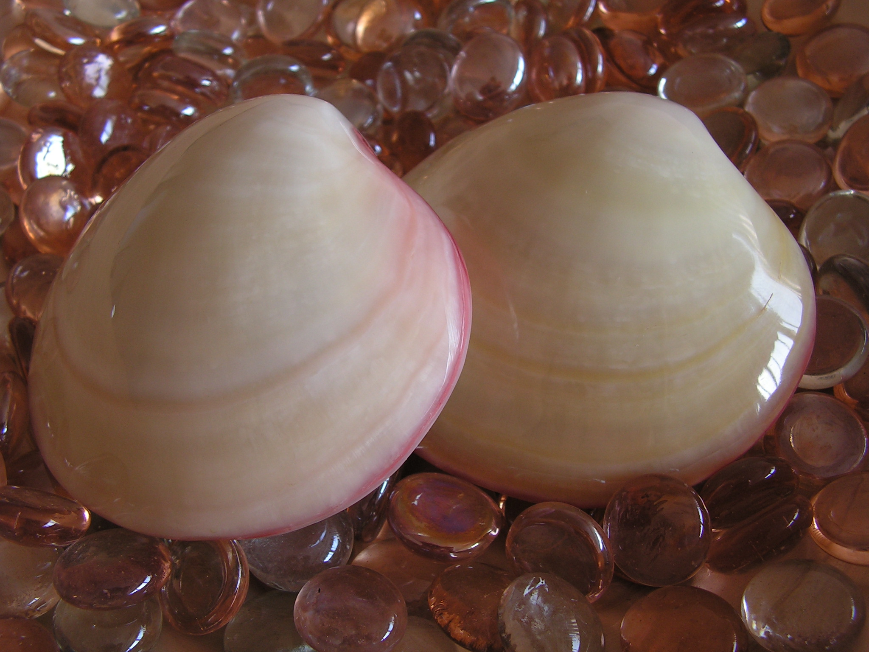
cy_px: 326
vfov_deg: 32.9
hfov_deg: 42.9
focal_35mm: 44
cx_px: 434
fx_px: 1105
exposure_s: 1/125
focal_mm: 7.4
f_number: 3.2
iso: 64
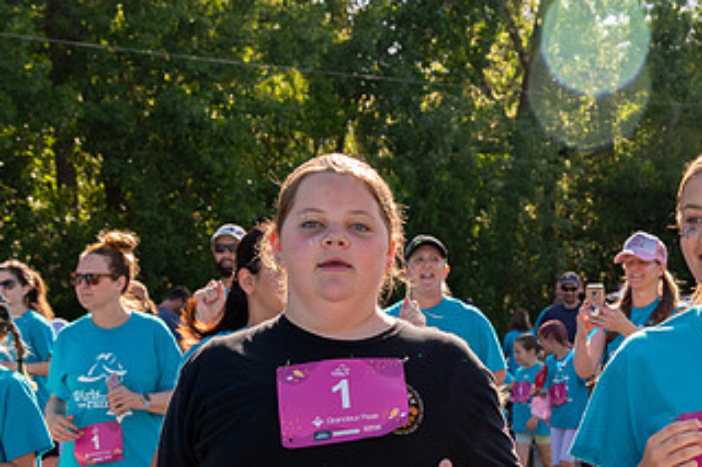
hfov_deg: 19.3
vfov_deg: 13.0
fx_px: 2046
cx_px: 559
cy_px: 338
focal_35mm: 105
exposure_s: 1/1000
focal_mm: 58
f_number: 8
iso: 800
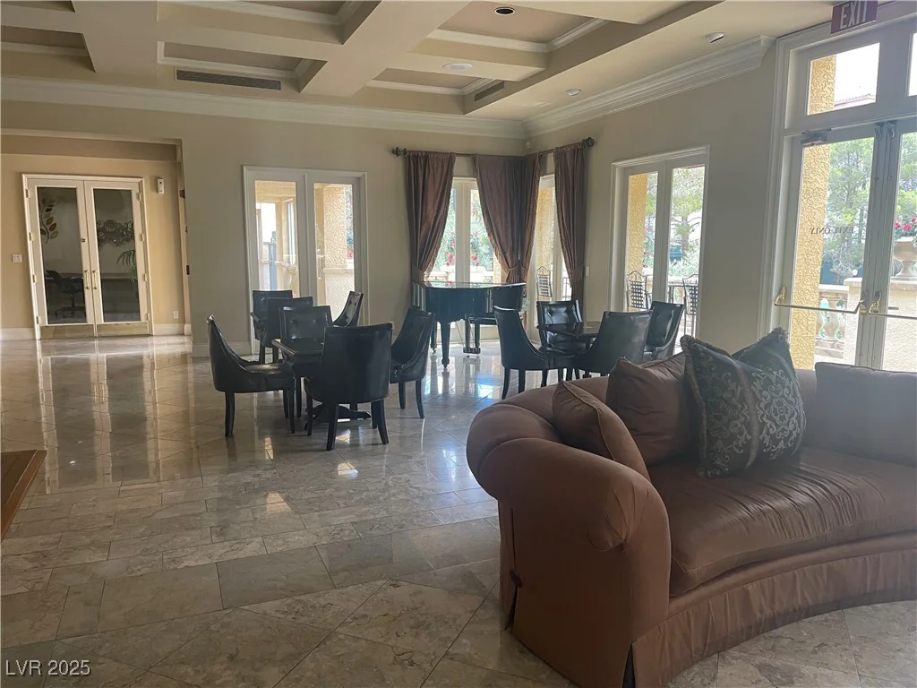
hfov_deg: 69.4
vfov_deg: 54.9
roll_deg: +0.1
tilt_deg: -9.4
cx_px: 458
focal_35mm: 25
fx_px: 662
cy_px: 344
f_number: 1.6
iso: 125
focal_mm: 5.1
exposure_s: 1/92
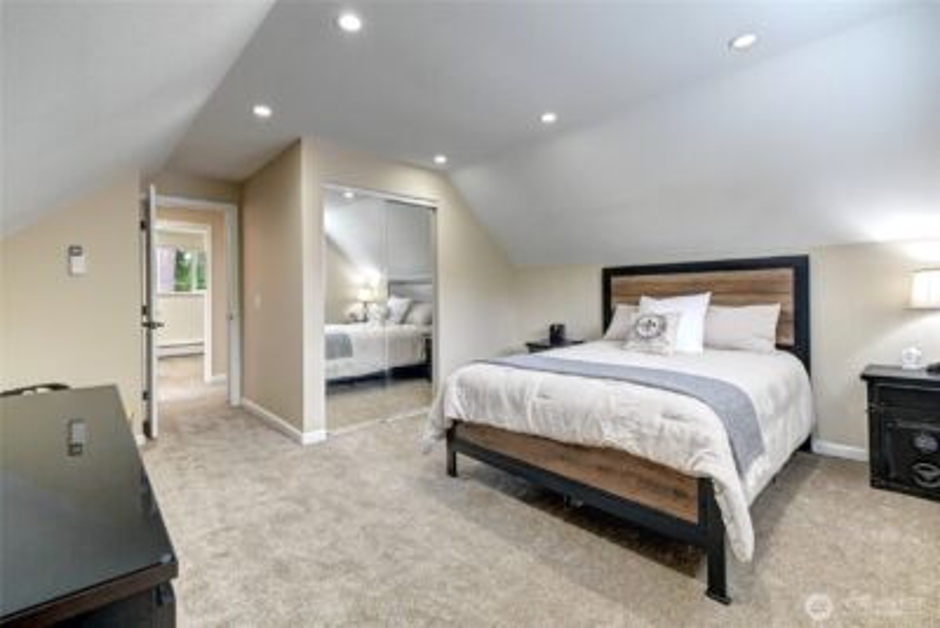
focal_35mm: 15
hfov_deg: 100.4
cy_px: 314
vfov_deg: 77.4
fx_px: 392
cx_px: 470
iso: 3200
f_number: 11
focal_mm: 10
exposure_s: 1/5
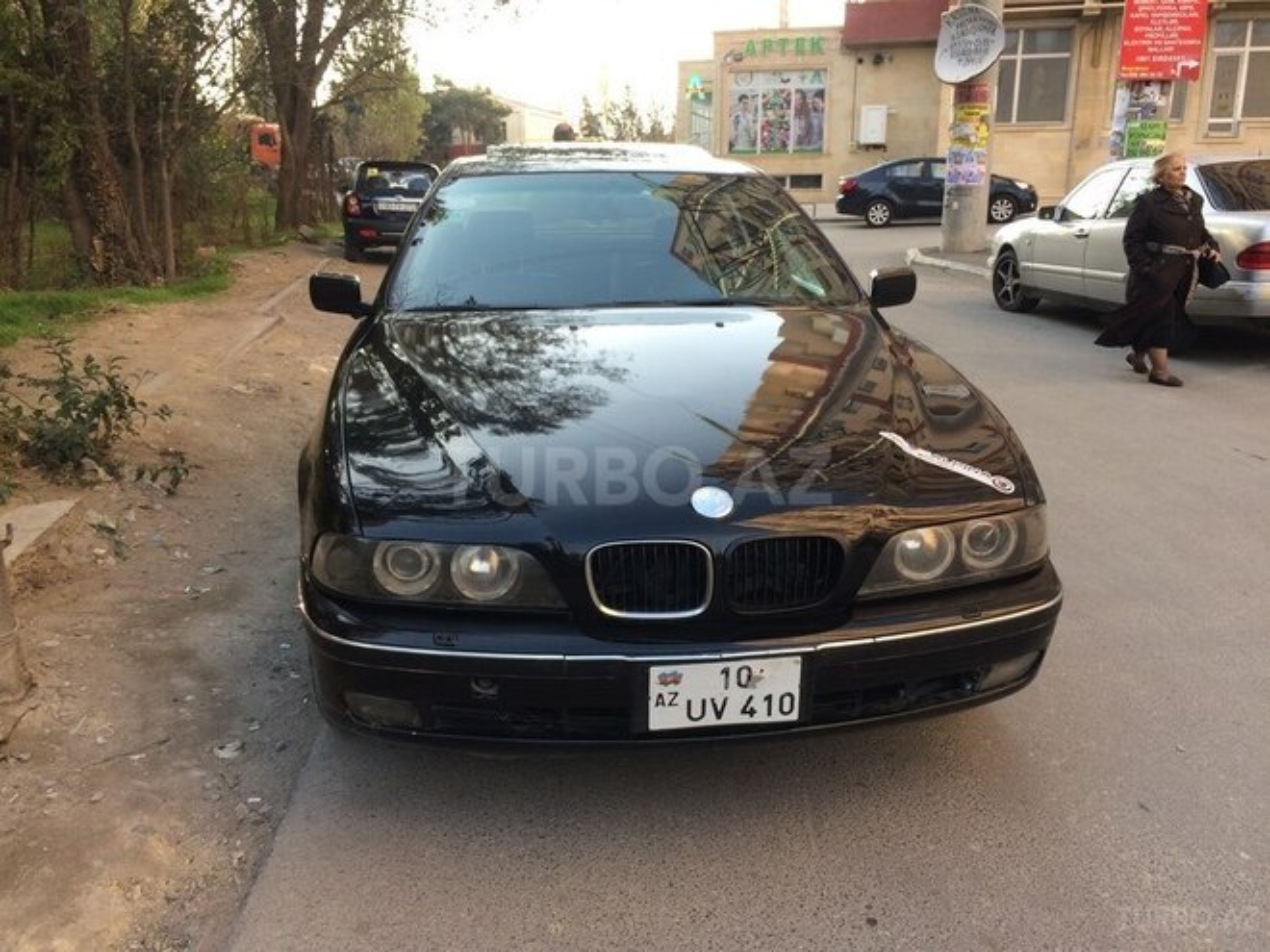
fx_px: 1064
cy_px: 476
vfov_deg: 48.2
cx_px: 635
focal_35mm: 29
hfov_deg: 61.7
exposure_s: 1/160
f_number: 2.2
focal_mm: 4.15
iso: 32
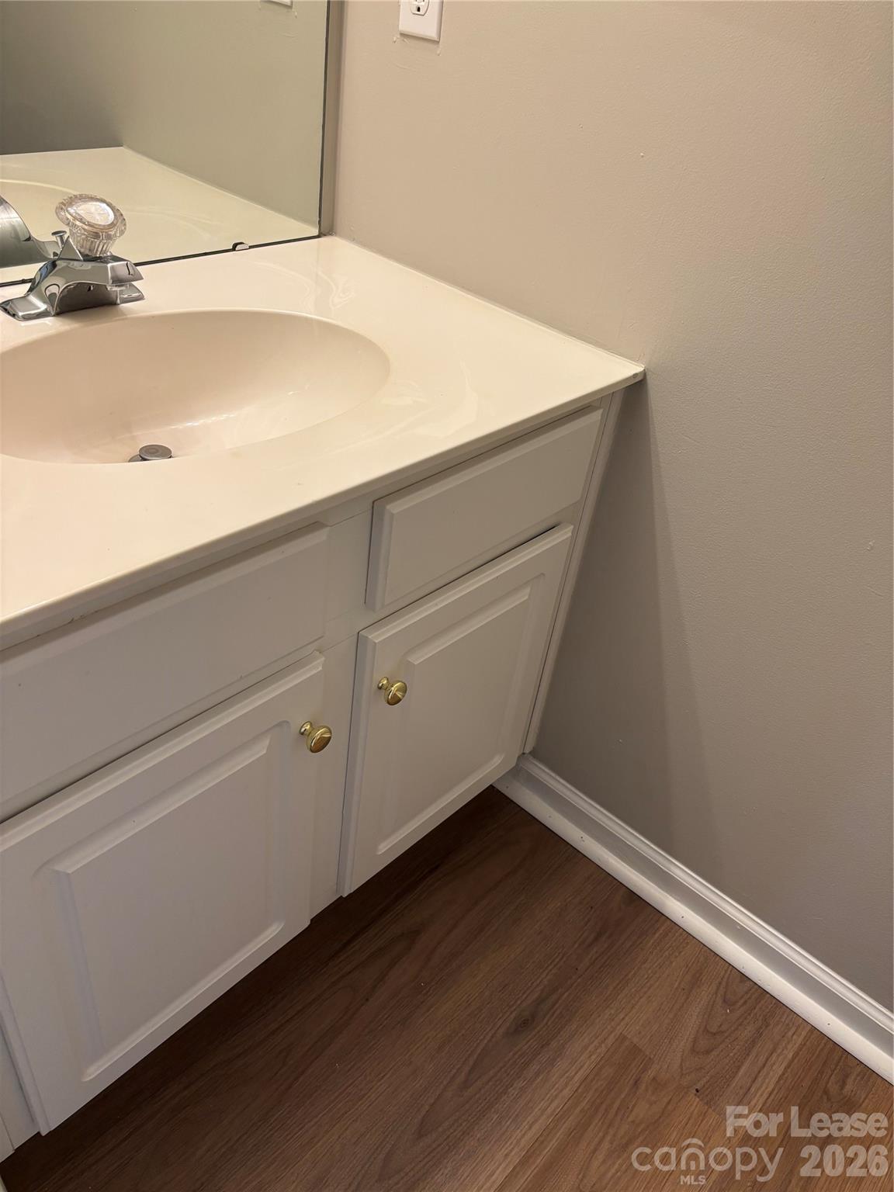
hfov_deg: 53.1
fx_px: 895
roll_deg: -9.3
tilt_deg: -36.1
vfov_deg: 67.3
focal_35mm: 26
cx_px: 447
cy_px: 596
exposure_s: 1/60
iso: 100
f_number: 1.6
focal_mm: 5.96
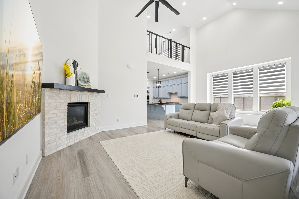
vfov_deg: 81.2
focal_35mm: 14
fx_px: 116
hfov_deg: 104.3
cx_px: 150
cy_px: 100
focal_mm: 14
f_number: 9
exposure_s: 1/60
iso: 250
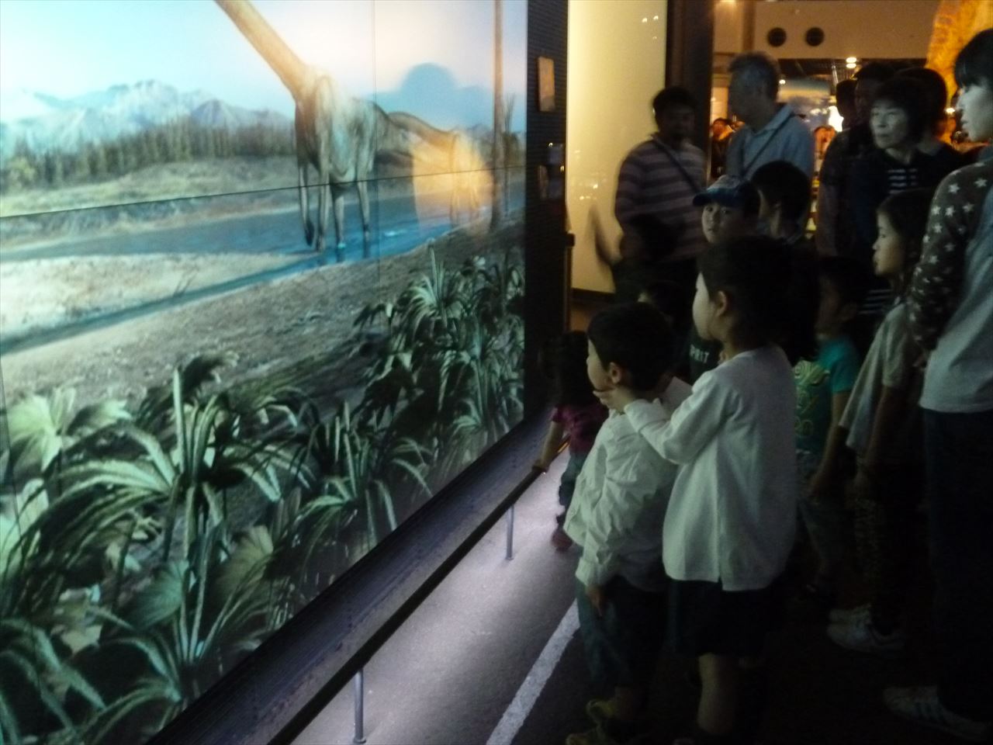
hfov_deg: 51.4
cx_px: 496
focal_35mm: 36
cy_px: 372
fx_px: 1033
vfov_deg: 39.7
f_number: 3.3
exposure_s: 1/10
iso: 800
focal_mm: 6.3
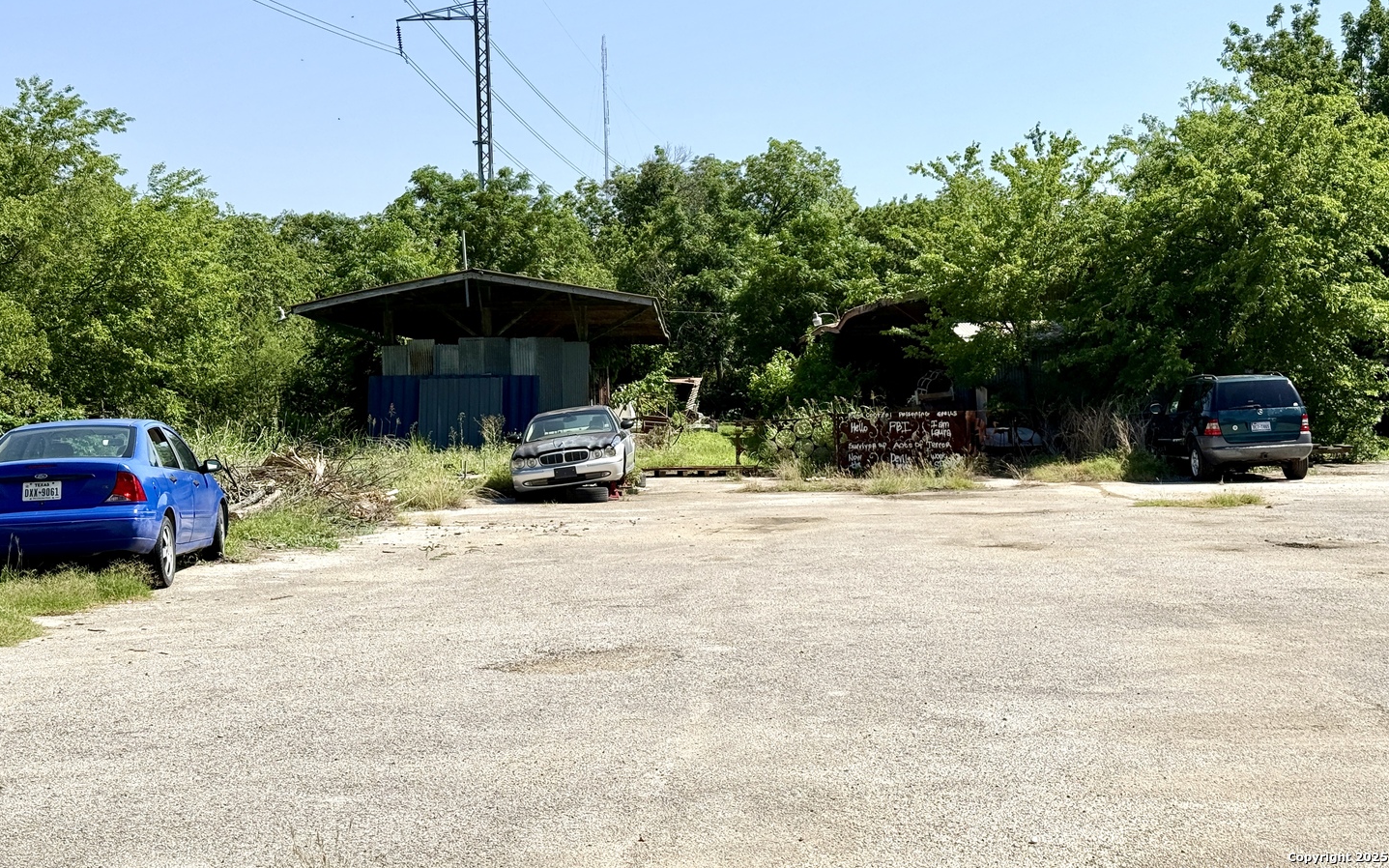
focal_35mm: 51
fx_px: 1931
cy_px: 359
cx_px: 694
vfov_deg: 25.3
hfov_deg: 39.6
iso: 64
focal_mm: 6.76
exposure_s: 1/5587
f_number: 1.78
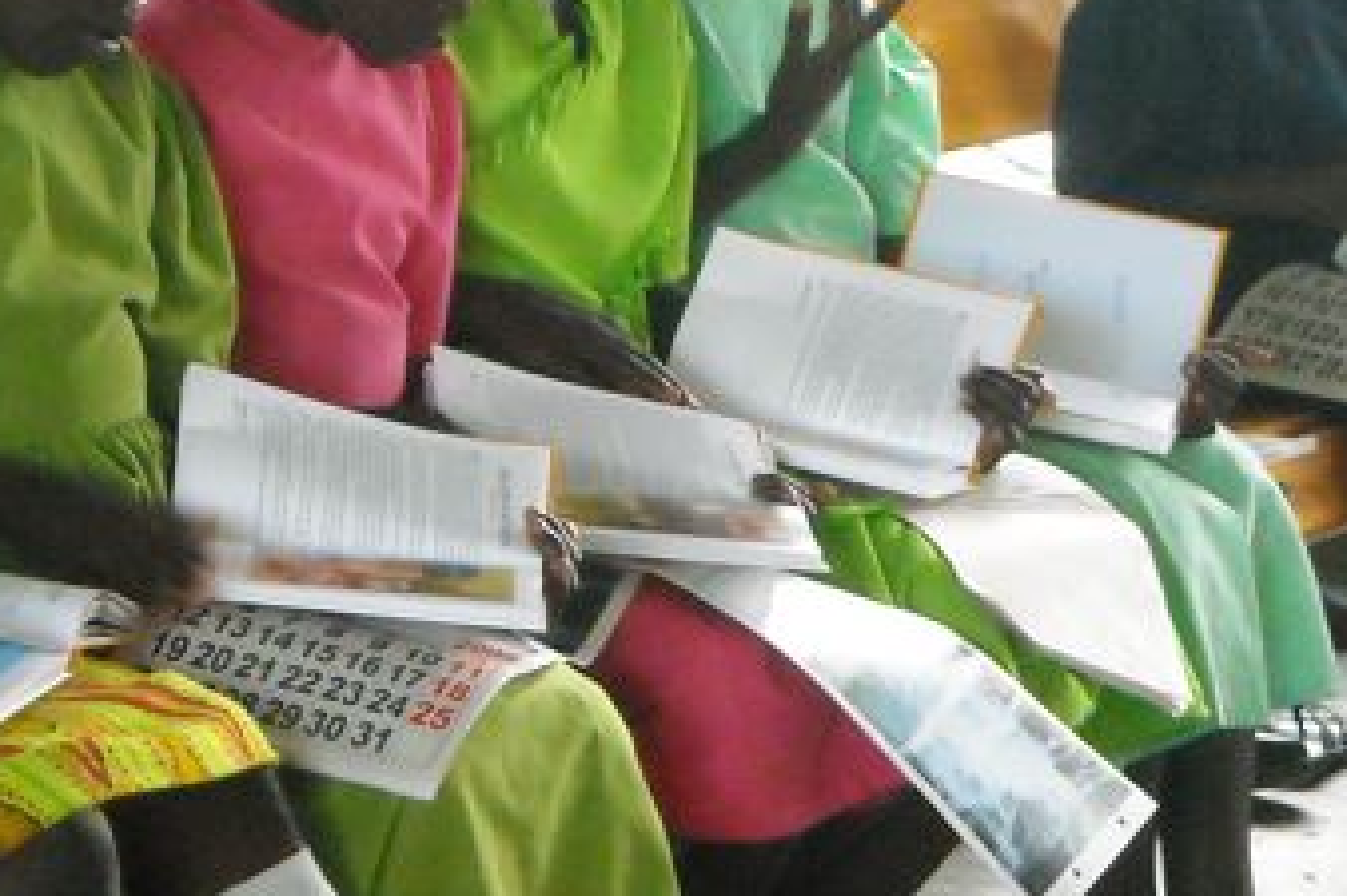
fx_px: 7741
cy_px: 163
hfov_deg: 9.9
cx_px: 598
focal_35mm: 207
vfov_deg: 6.6
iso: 800
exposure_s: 1/40
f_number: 4.7
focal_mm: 17.1
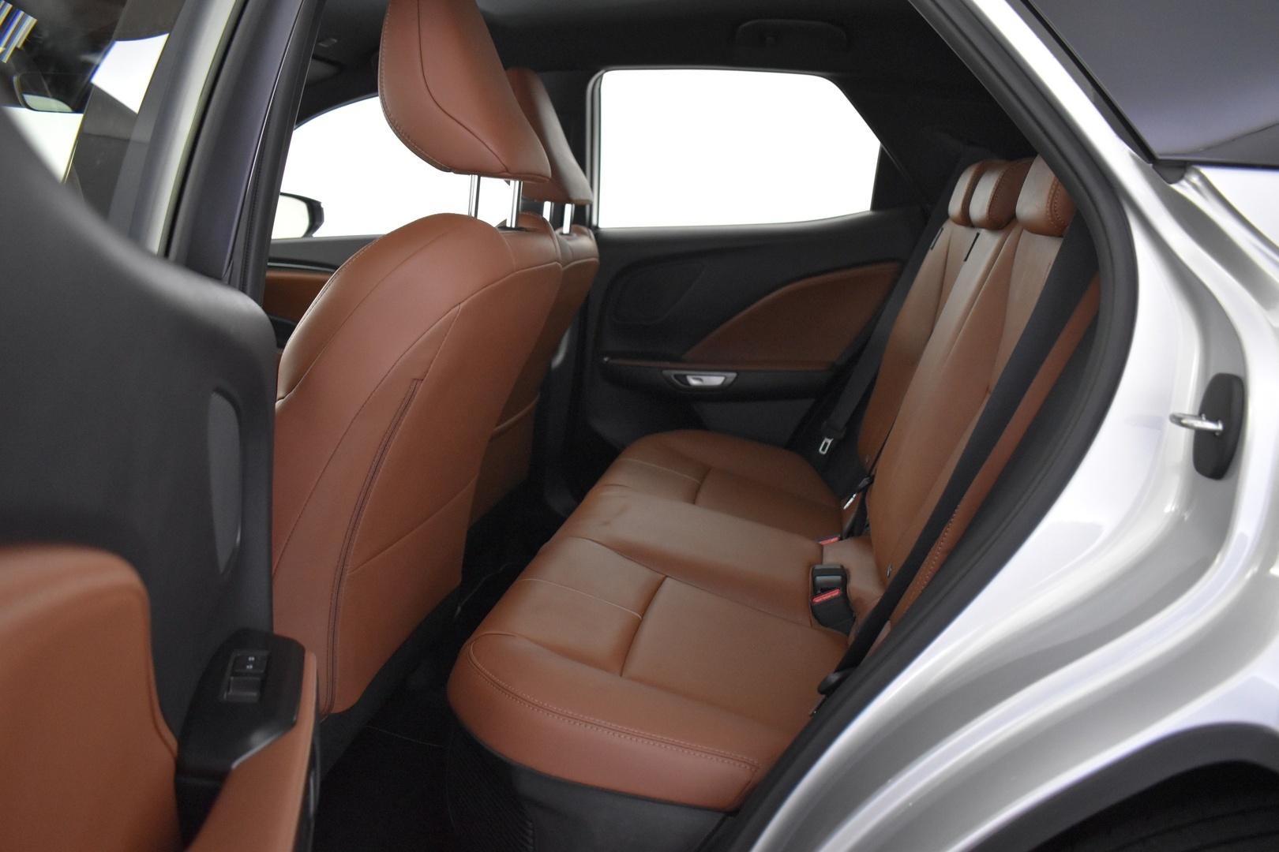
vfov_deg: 47.9
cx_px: 640
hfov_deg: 67.4
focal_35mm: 27
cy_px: 426
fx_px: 959
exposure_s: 1/30
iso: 3200
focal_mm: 18
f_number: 3.5
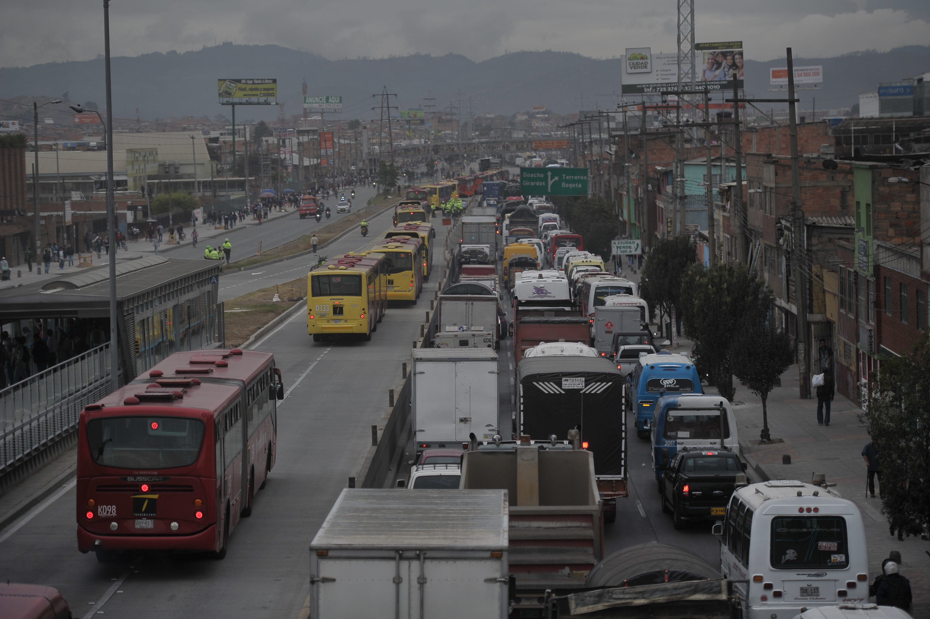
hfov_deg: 17.7
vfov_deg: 11.8
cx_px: 465
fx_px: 2995
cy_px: 310
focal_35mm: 116
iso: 200
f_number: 2.8
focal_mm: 116
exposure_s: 1/4000
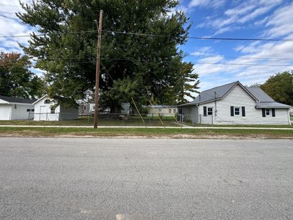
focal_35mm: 17
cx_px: 135
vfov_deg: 74.6
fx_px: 144
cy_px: 101
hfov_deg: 90.9
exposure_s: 1/532
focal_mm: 2.22
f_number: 2.2
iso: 40
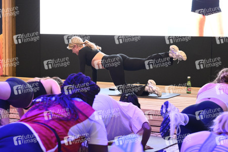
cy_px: 76
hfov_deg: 28.9
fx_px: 443
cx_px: 114
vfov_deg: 19.4
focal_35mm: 70
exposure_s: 1/160
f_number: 5.6
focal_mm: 70
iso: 5000
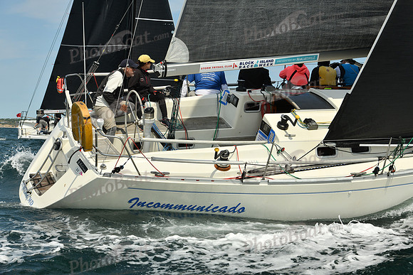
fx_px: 803
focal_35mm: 70
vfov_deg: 19.5
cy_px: 138
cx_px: 206
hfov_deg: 28.8
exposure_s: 1/1250
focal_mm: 70
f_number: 10
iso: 320
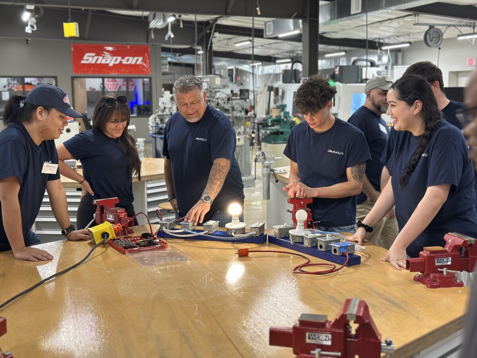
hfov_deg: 39.7
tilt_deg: -6.4
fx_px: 661
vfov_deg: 30.3
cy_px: 179
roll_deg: +0.6
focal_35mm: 48
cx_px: 238
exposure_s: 1/60
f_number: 1.78
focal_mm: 6.86
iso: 160
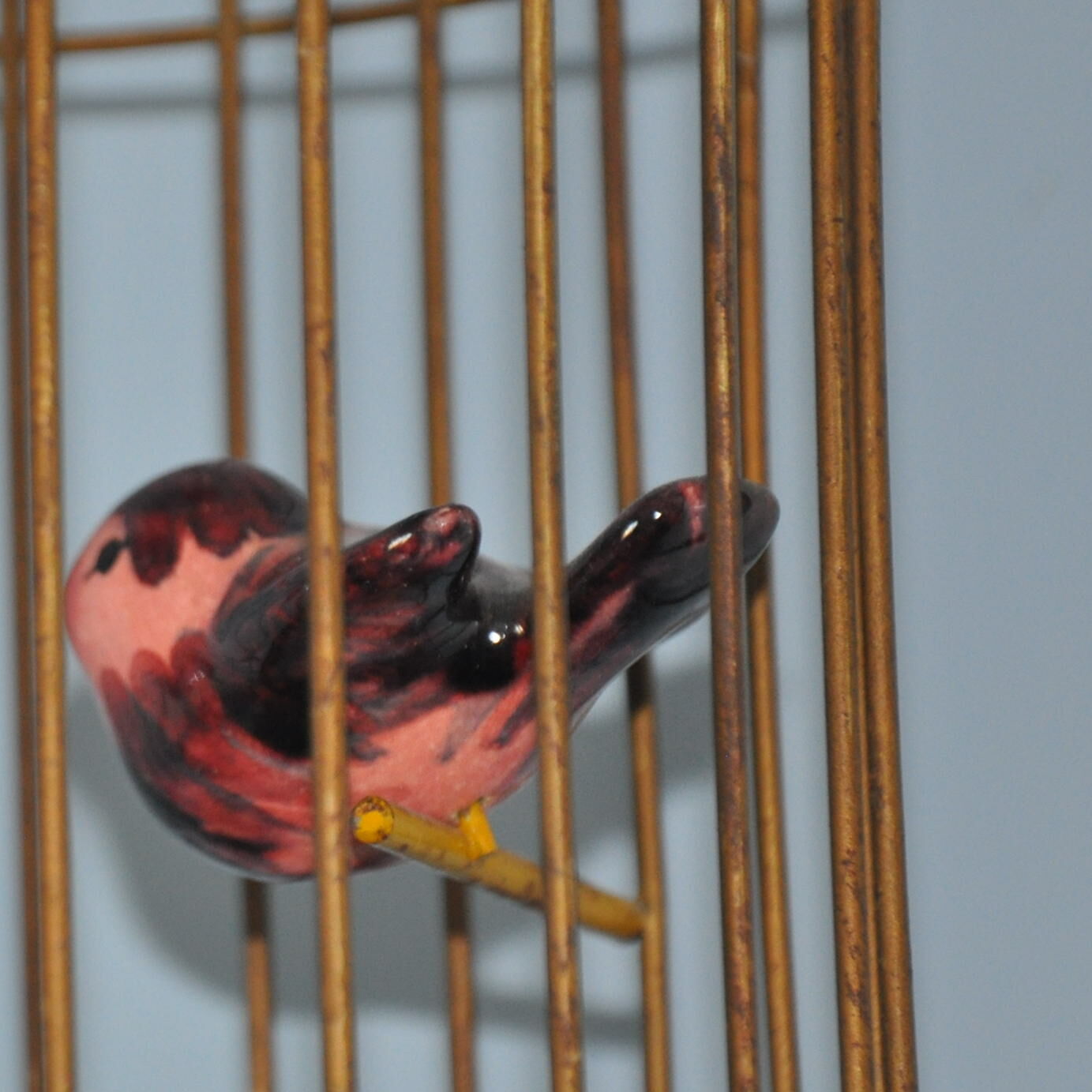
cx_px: -7
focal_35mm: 311
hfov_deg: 5.6
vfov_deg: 5.6
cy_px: 458
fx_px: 11099
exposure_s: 1/60
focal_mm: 105
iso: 800
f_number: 5.6
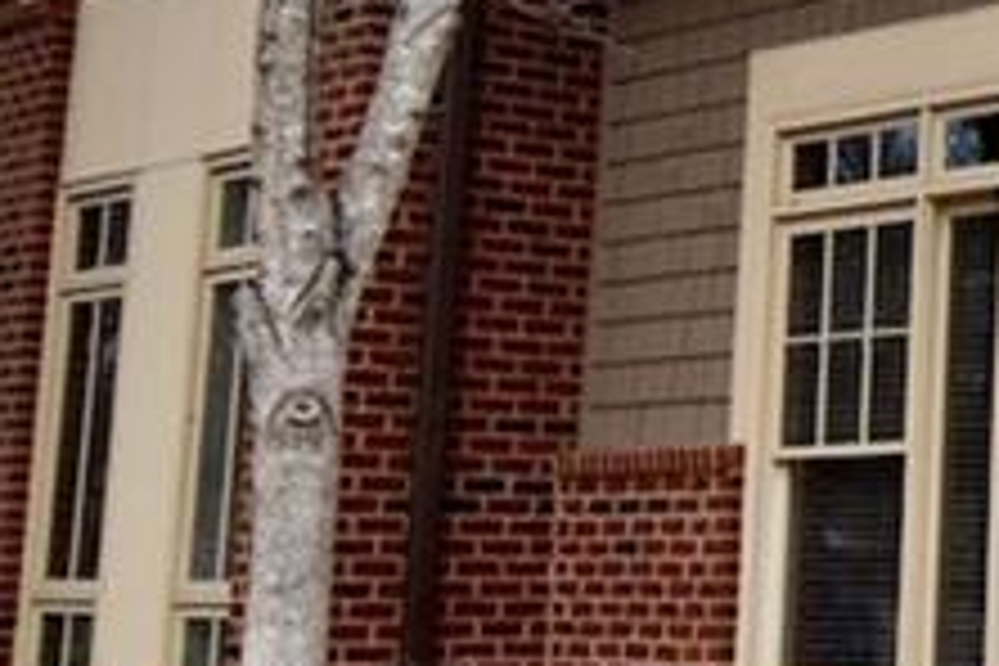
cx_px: 1706
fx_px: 2303
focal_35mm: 83
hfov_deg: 19.5
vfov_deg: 16.4
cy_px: 180
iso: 100
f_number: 8
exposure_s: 1/200
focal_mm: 12
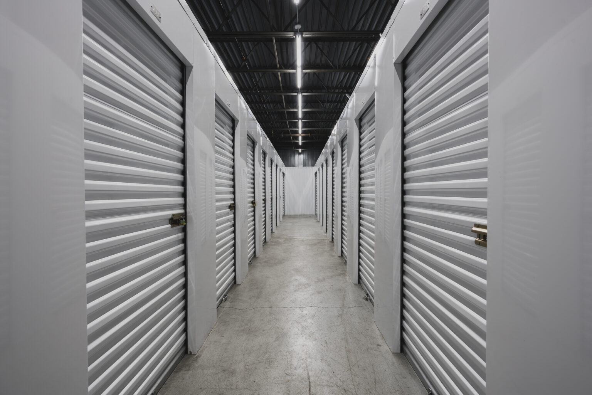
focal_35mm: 16
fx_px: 263
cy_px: 198
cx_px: 296
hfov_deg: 96.7
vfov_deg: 73.8
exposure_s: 1/1.25
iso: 100
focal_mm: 16
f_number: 8
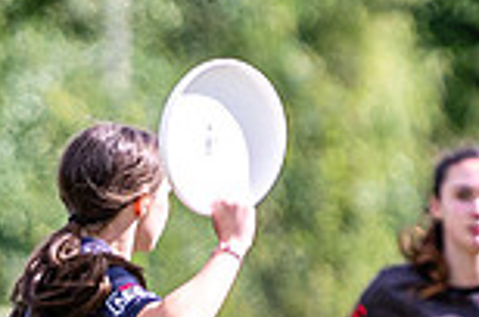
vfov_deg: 0.7
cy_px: 334
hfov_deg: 1.0
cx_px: 649
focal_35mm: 2101
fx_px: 27897
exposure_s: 1/2000
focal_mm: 200
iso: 200
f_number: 3.2
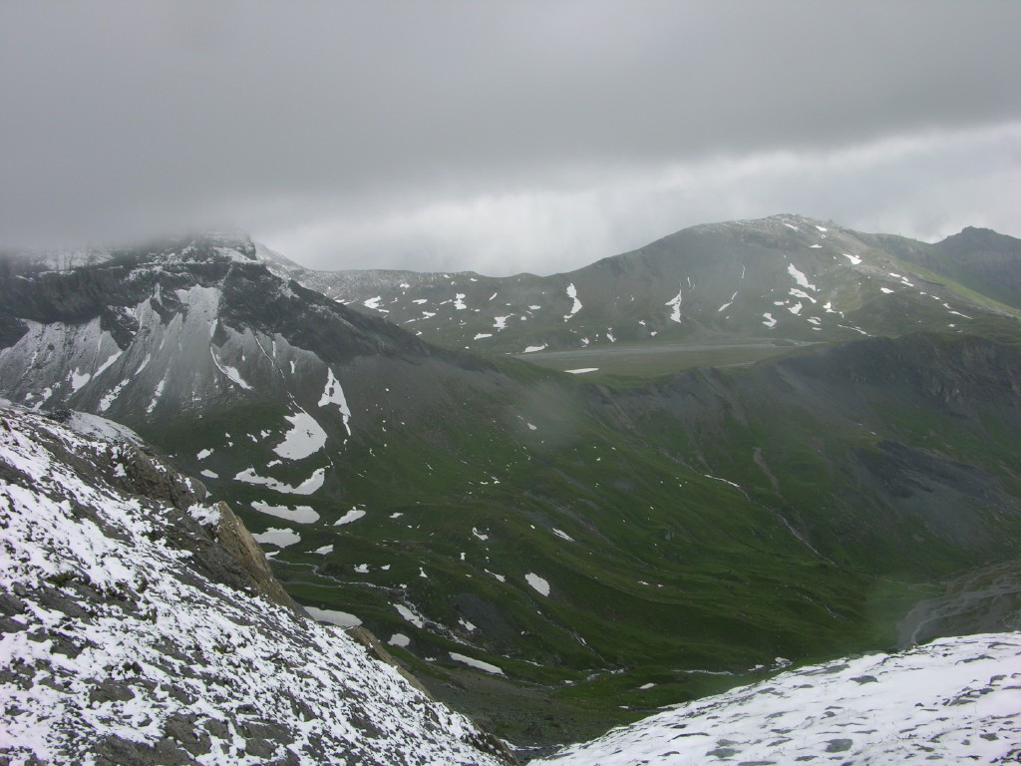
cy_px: 383
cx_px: 510
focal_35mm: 35
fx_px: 1032
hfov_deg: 52.6
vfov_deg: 40.7
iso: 50
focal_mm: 8.9
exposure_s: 1/242
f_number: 6.3
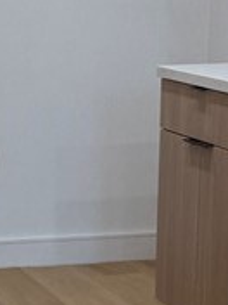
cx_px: -131
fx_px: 1229
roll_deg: +0.1
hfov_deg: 10.2
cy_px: 163
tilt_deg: -9.3
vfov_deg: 14.1
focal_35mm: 140
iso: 125
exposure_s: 1/182
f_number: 1.78
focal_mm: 6.76
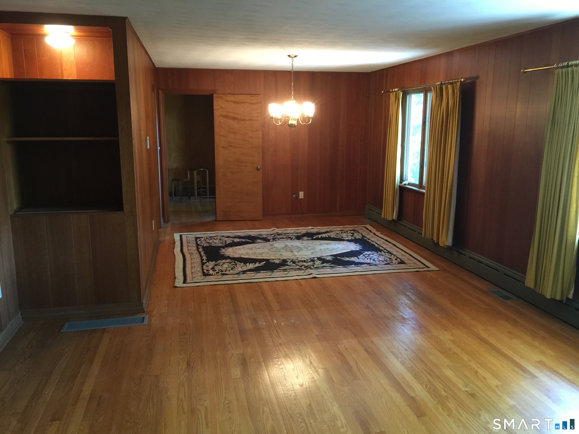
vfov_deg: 48.2
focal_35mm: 29
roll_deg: -1.1
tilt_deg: -9.4
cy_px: 217
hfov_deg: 61.7
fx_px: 485
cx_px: 290
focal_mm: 4.15
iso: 100
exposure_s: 1/10
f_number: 2.2
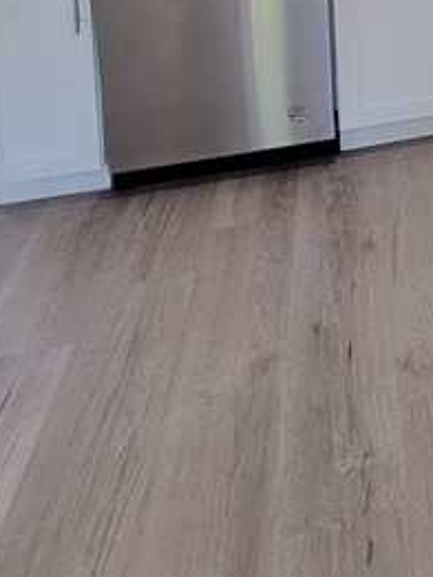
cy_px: -225
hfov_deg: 22.9
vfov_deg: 28.5
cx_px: 658
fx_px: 850
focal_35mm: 51
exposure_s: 1/60
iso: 100
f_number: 2.2
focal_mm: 2.2
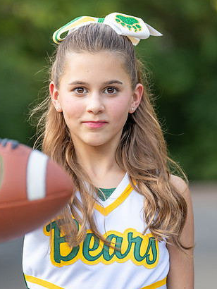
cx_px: 104
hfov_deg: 8.0
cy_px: 128
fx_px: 1561
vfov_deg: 10.6
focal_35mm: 187
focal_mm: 112
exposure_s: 1/1250
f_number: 2.8
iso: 800
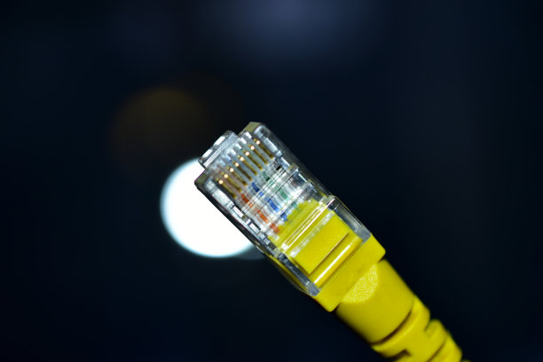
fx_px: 905
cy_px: 181
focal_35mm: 60
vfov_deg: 22.6
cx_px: 272
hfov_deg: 33.4
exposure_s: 1/200
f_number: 3.2
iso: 100
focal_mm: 40
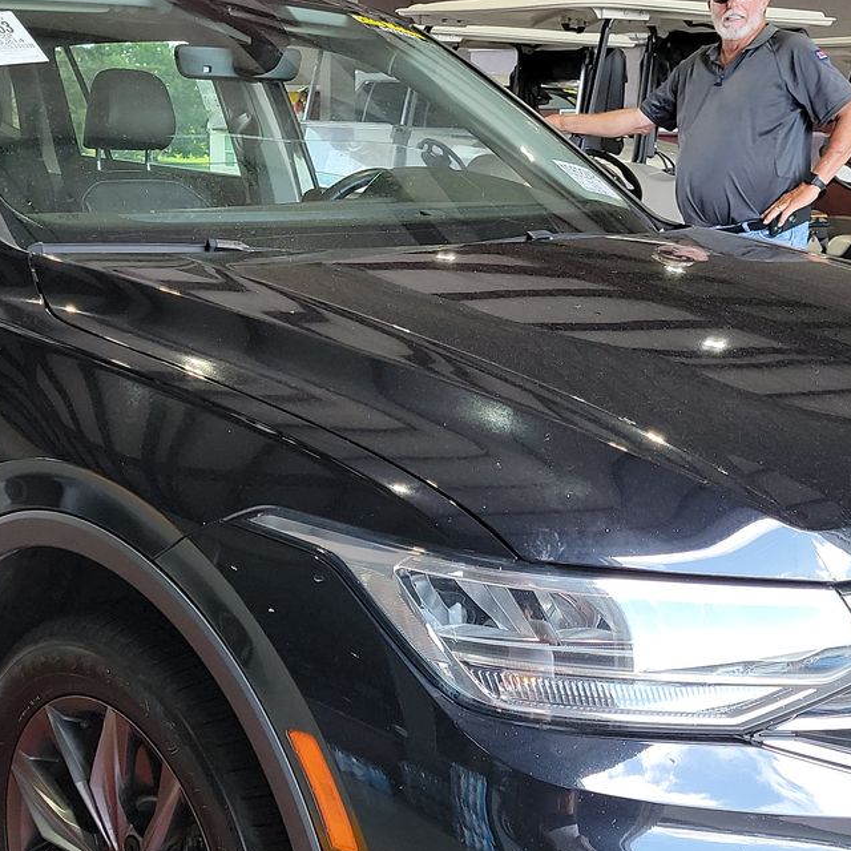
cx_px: 352
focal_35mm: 53
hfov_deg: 32.1
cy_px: 496
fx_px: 1474
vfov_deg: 32.1
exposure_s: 1/59
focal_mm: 6.7
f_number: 1.8
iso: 164
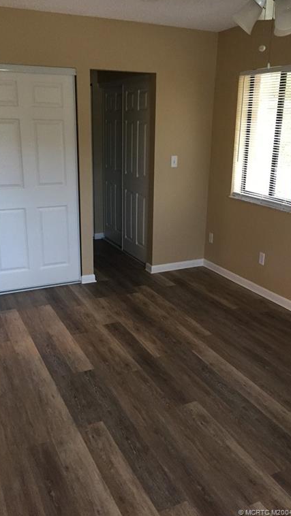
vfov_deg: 61.0
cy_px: 256
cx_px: 143
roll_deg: -0.4
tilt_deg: -16.9
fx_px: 438
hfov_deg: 36.7
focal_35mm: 32
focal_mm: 4.15
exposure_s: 1/30
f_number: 2.2
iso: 200
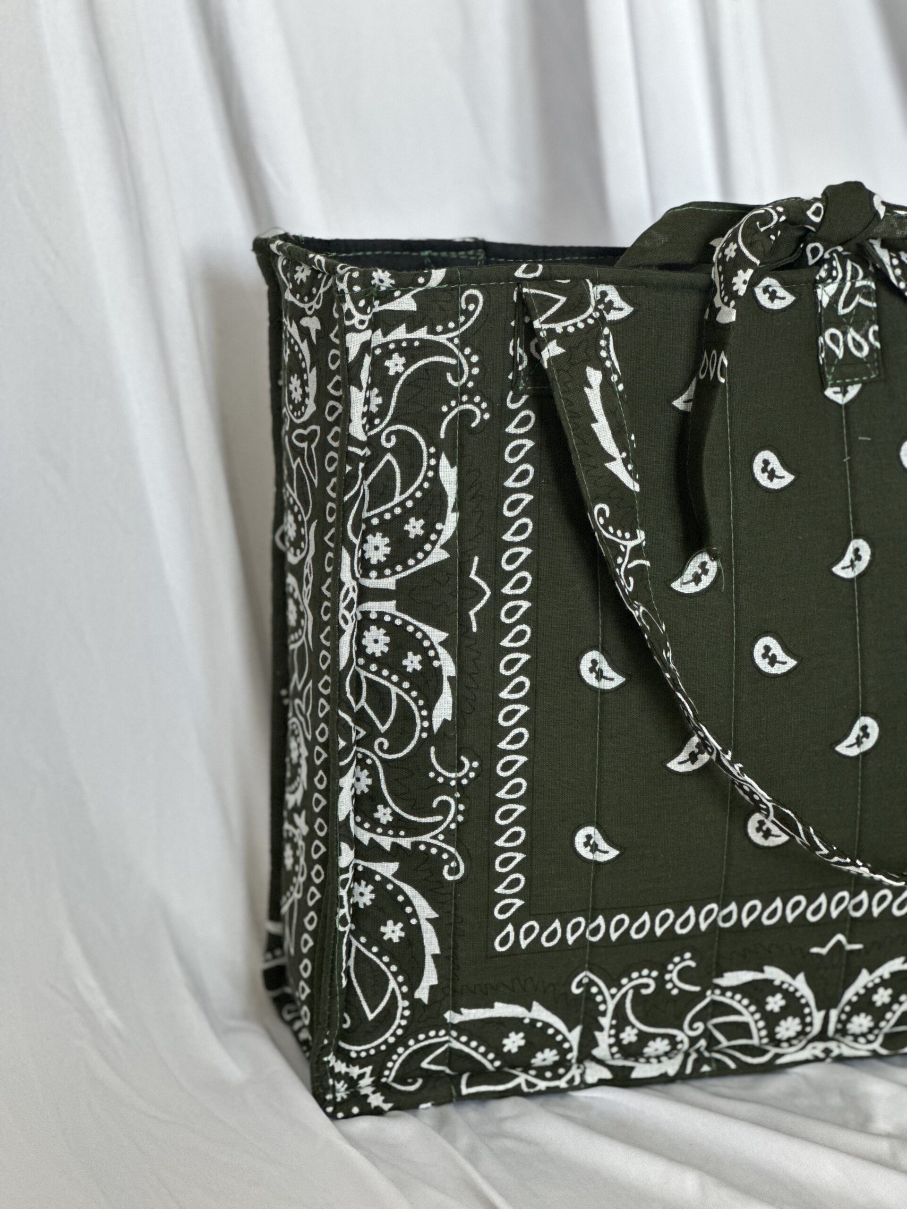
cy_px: 604
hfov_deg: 19.1
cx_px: 454
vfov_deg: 25.3
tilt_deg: -15.7
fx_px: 2690
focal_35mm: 77
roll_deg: +0.4
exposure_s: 1/40
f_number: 2.8
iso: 320
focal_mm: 9
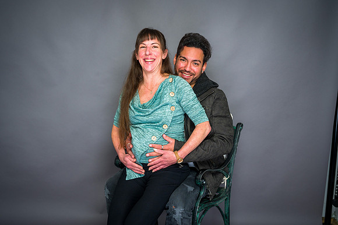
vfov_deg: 31.9
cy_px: 112
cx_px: 169
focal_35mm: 42
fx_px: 394
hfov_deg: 46.4
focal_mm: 42
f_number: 5.6
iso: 200
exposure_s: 1/100
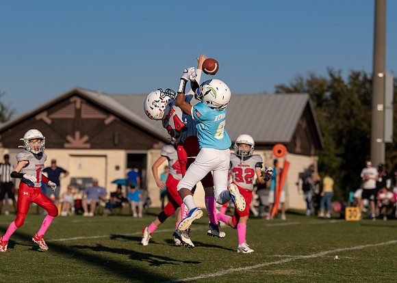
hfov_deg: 13.2
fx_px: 1712
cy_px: 134
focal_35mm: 152
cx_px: 192
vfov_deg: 9.5
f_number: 2.8
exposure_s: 1/2500
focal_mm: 115
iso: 100
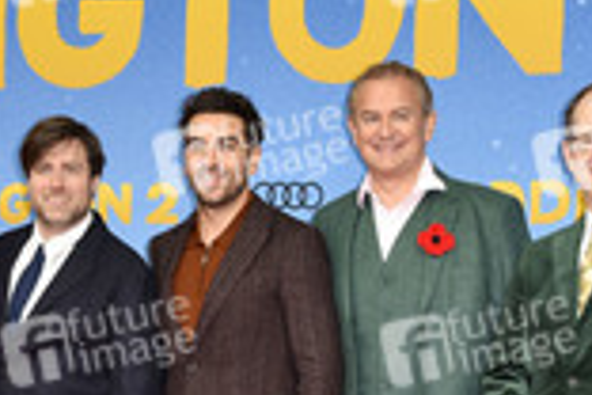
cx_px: 150
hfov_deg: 13.6
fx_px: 2466
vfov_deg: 9.1
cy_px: 437
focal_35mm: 150
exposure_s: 1/200
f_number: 5.6
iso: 640
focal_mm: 52
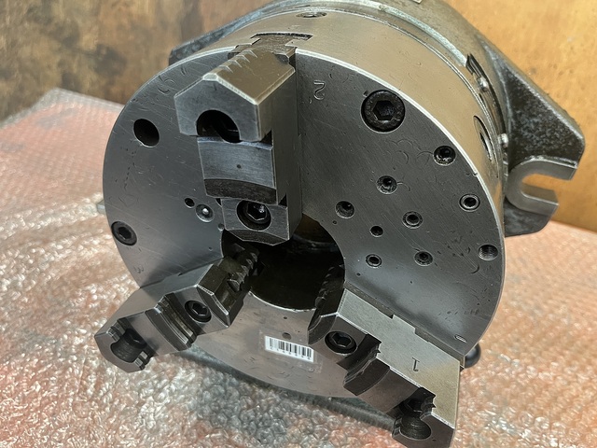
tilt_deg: -36.4
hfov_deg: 67.3
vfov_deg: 53.1
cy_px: 224
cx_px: 298
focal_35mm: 26
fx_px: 448
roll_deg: -5.7
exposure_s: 1/60
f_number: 1.6
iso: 250
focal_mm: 5.1
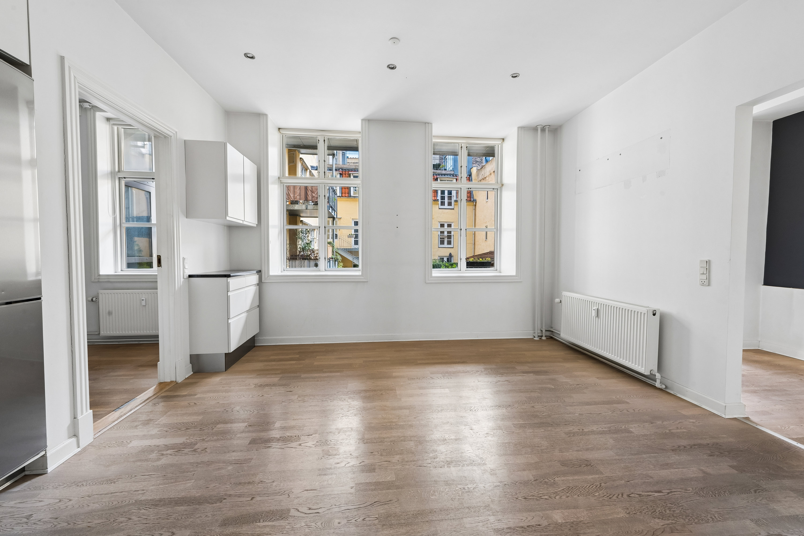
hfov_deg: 104.3
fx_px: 313
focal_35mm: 14
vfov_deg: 81.2
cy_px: 268
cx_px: 402
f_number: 13
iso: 400
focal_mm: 14
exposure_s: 1/10
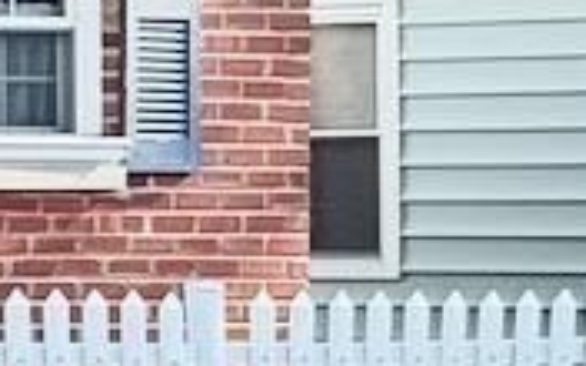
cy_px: 136
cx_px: -1502
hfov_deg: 5.2
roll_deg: +0.1
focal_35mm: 369
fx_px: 5893
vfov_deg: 3.6
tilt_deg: +0.4
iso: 80
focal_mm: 6.76
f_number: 1.78
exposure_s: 1/620
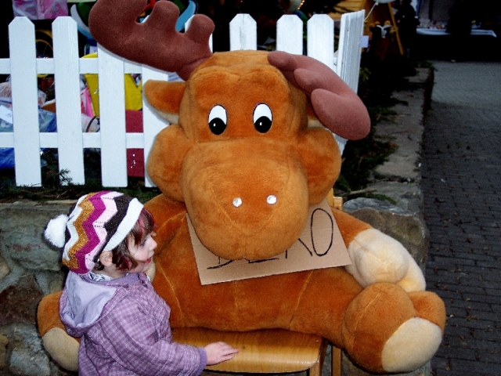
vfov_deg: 22.6
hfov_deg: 29.8
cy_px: 188
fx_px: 941
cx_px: 250
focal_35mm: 65
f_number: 3.4
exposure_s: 1/90
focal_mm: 13.3
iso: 100
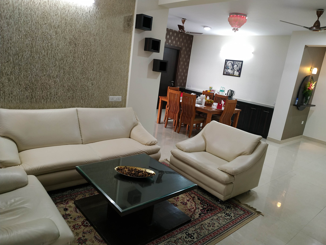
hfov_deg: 71.6
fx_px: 226
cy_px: 122
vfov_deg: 56.8
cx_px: 163
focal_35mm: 24
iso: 250
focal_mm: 3.94
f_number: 1.9
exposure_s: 1/25
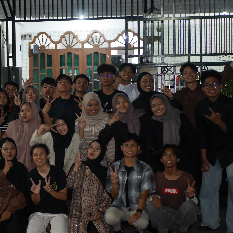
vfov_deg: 22.2
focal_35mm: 78
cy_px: 120
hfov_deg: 21.9
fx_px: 594
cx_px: 41
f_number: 1.7
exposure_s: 1/5
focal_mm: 25
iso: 200
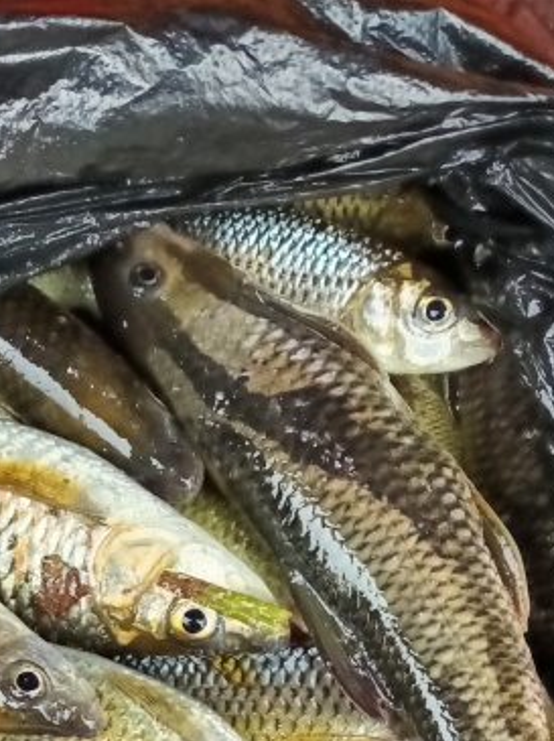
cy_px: 1081
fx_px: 1689
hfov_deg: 18.1
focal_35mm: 79
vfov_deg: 21.2
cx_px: -18
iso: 430
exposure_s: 1/33.3
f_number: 1.8
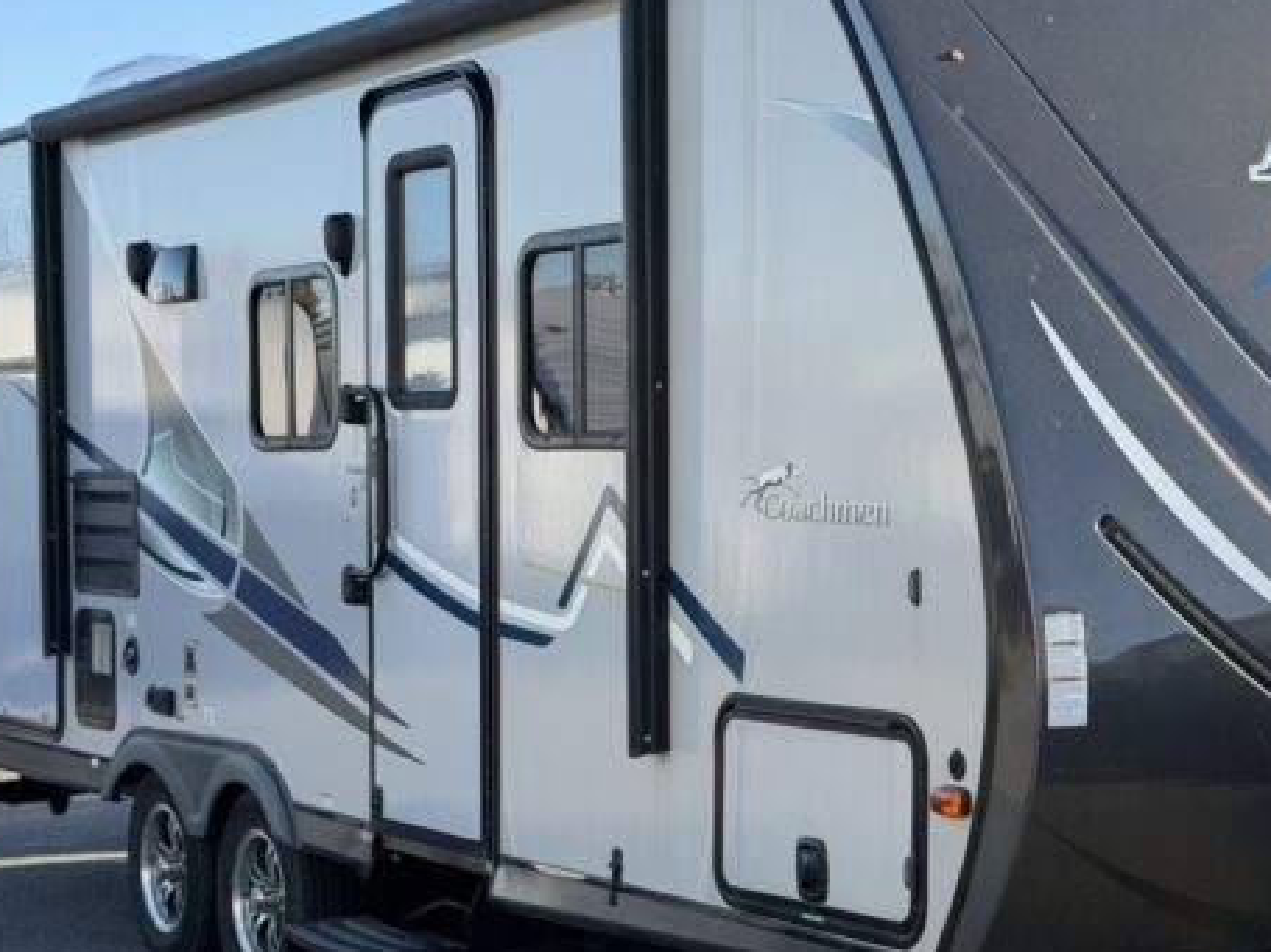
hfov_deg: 23.9
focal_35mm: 81
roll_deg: +0.6
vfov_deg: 18.2
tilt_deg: -2.8
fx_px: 2973
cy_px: 567
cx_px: 941
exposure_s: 1/1838
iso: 80
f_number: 1.78
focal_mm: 6.76
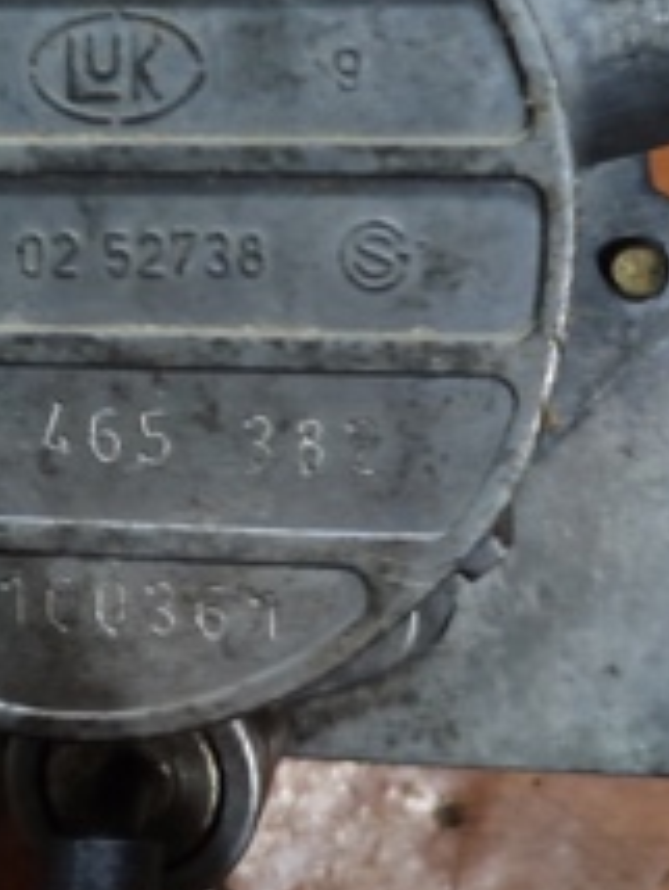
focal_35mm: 56
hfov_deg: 26.1
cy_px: 17
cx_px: 258
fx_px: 1440
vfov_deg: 31.9
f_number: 1.89
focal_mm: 5.95
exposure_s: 1/17
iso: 1346
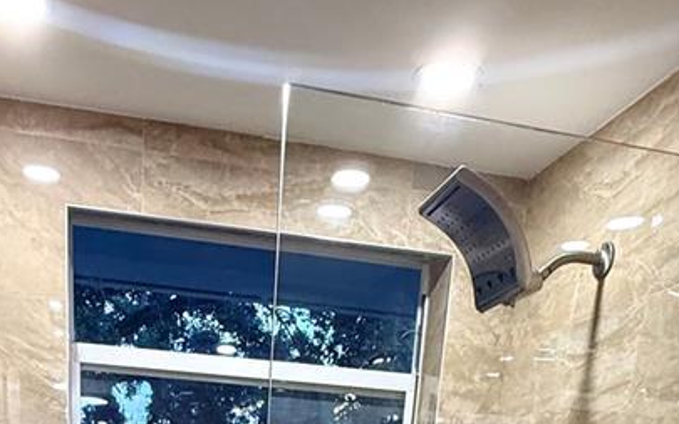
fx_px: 814
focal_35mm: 44
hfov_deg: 45.0
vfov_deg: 20.6
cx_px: 265
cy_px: 761
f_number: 2.2
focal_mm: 2.22
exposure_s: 1/60
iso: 200
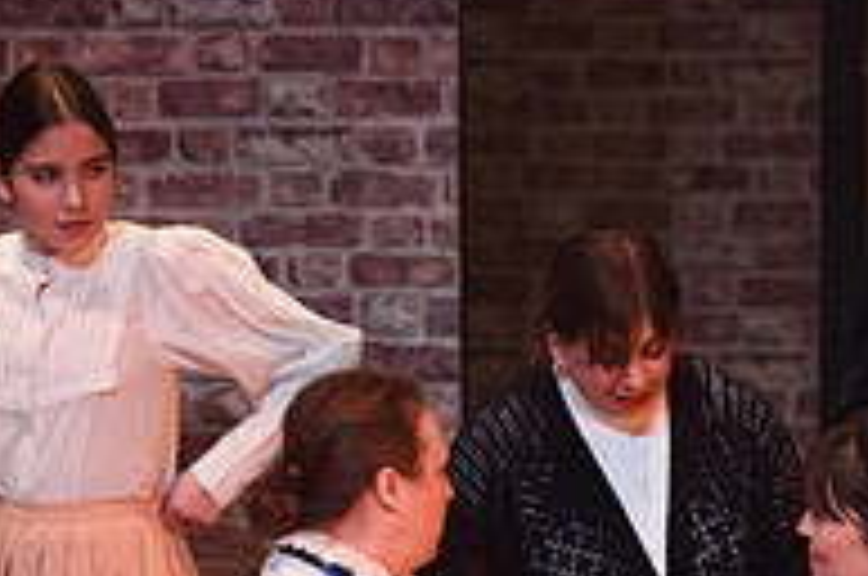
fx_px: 6884
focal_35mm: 286
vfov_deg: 4.8
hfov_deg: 7.2
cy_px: 657
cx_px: 567
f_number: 2.8
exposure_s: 1/80
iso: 800
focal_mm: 95
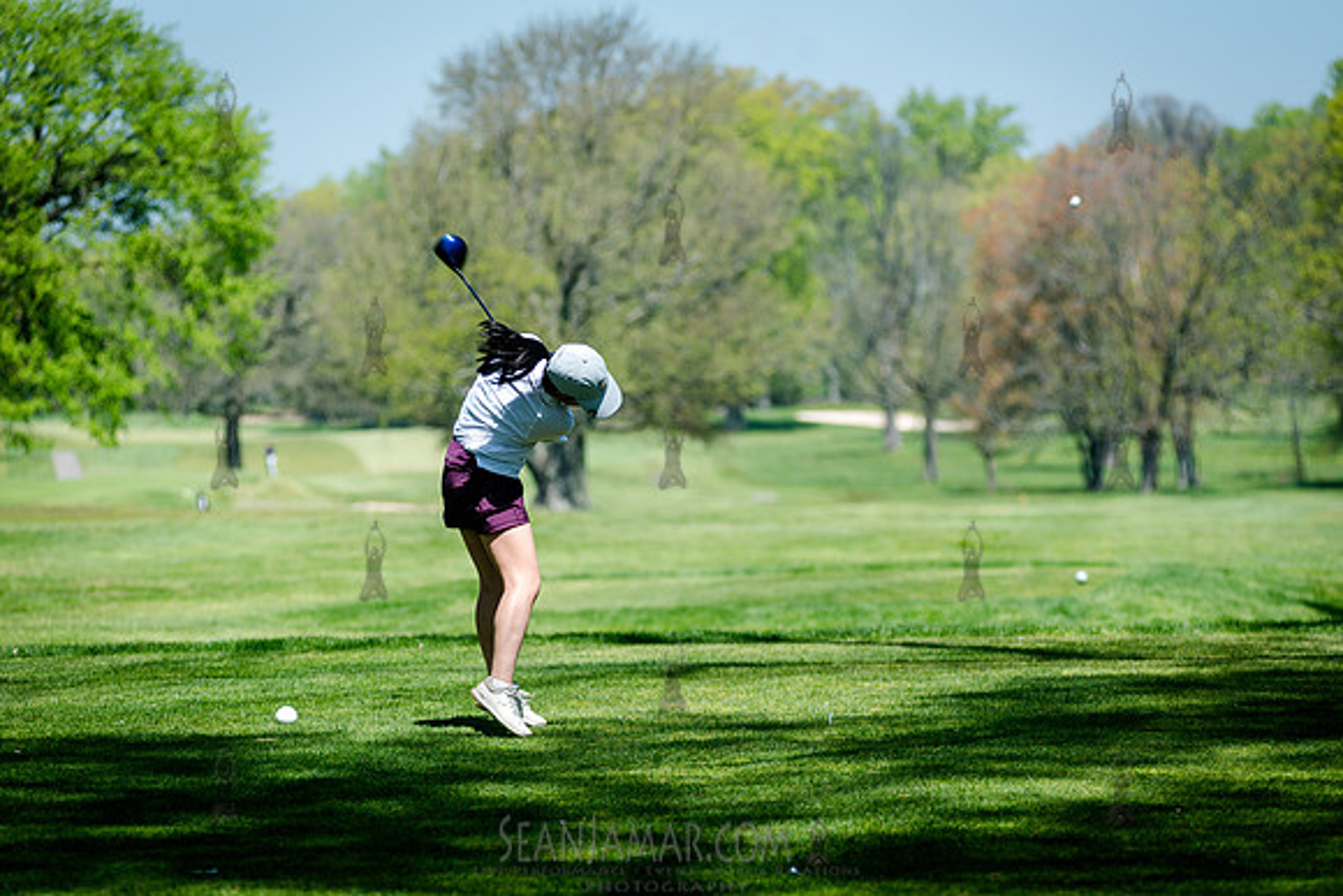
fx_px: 5771
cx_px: 672
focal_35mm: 155
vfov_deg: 8.9
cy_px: 448
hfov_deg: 13.3
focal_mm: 145
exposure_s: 1/800
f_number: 3.5
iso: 100
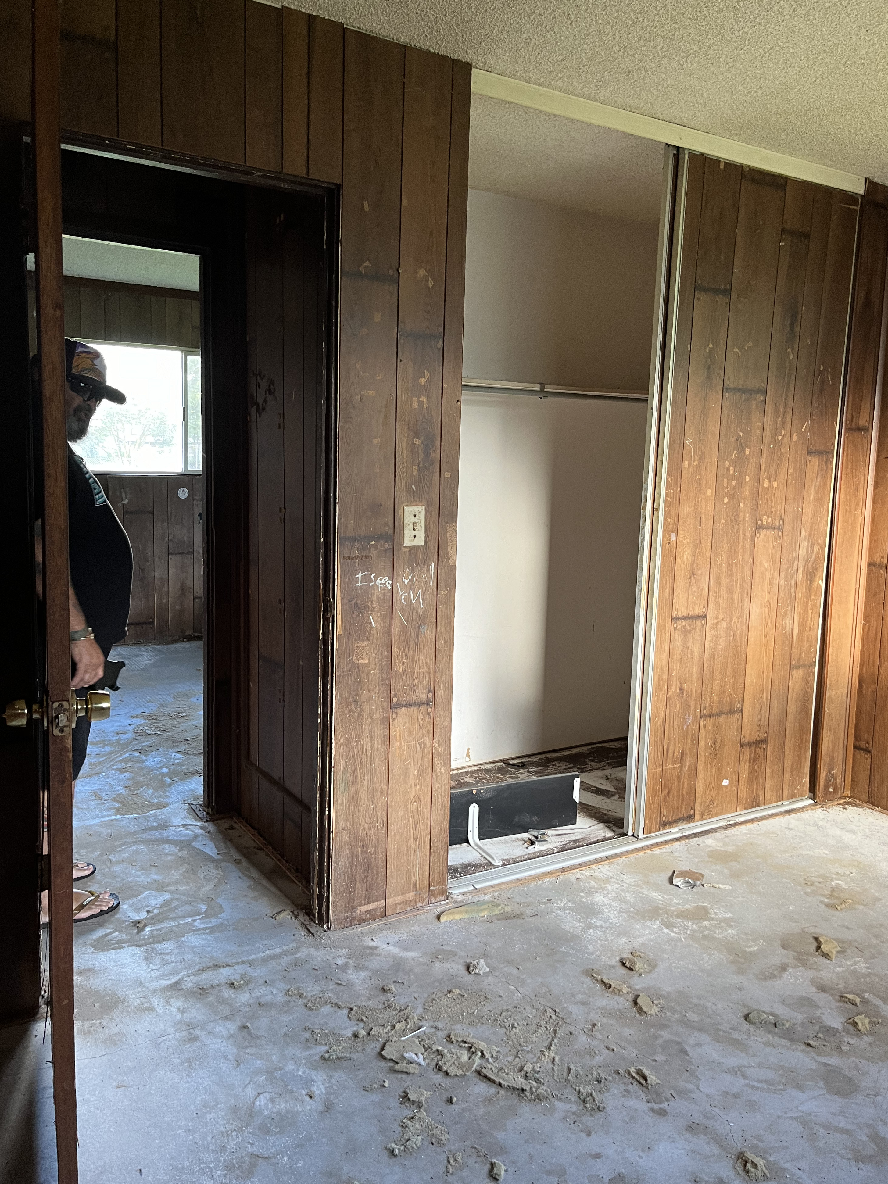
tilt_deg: -8.4
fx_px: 924
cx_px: 436
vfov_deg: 65.3
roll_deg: -1.1
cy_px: 570
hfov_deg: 51.3
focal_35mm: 27
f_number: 1.6
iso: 160
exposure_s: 1/60
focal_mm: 5.1
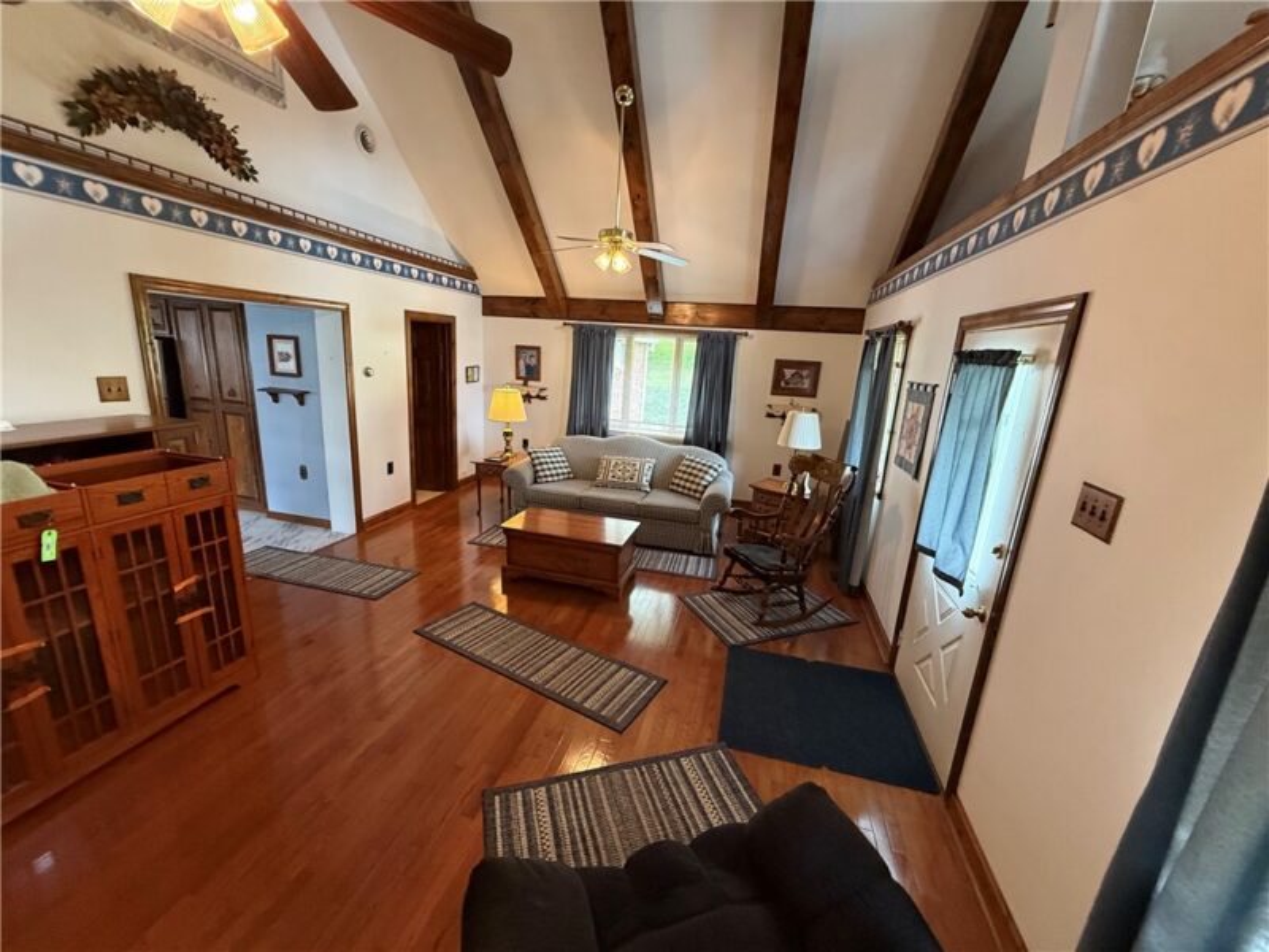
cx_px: 634
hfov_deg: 102.1
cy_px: 476
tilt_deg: -13.3
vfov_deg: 85.7
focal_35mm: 14
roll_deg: -3.7
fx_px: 513
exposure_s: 1/60
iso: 500
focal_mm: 2.22
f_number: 2.2
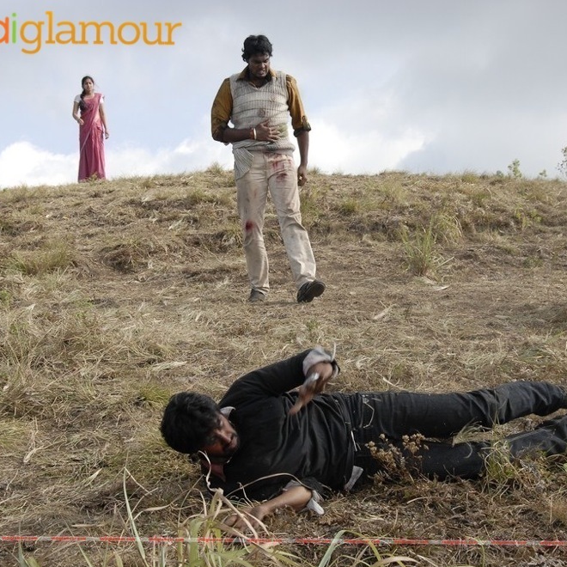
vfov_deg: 25.5
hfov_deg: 25.5
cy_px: 287
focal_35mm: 68
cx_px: 313
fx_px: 1254
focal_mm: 35
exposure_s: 1/250
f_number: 8
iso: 200
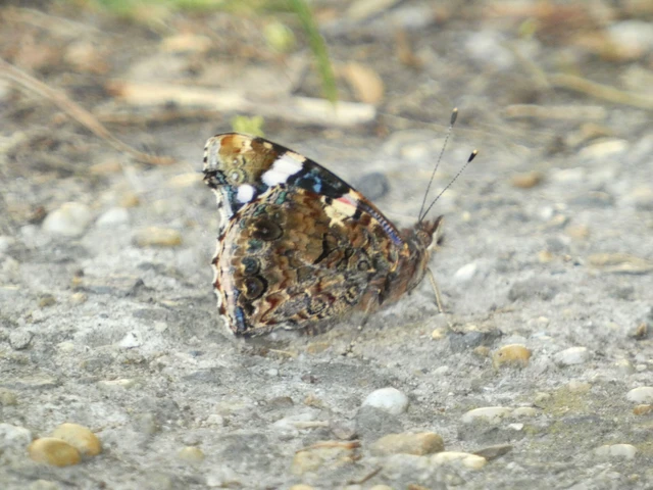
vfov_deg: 1.3
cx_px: 326
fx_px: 21731
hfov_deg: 1.7
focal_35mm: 1152
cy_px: 245
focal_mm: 206.4
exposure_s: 1/100
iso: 500
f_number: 5.8
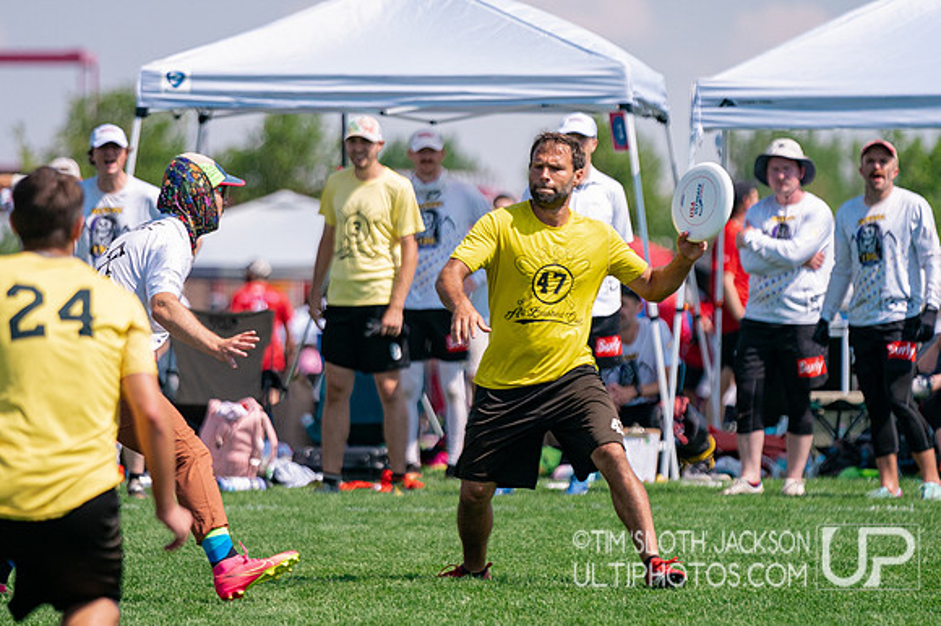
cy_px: 303
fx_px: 8544
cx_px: 502
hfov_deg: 6.3
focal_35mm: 327
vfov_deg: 4.2
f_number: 2.8
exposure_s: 1/12800
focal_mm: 200
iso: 640
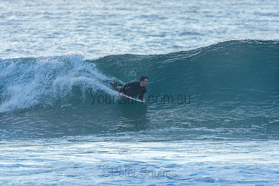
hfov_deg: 2.9
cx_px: 140
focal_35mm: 720
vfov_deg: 1.9
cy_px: 93
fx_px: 5581
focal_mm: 480
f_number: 5.6
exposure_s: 1/1250
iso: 560
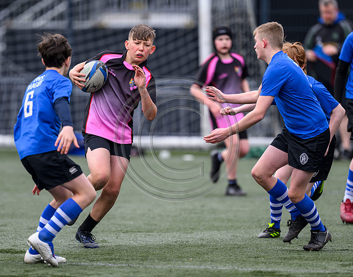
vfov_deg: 3.1
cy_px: 133
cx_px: 151
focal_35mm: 497
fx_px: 5158
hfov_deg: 3.9
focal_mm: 400
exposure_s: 1/1600
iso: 800
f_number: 3.5
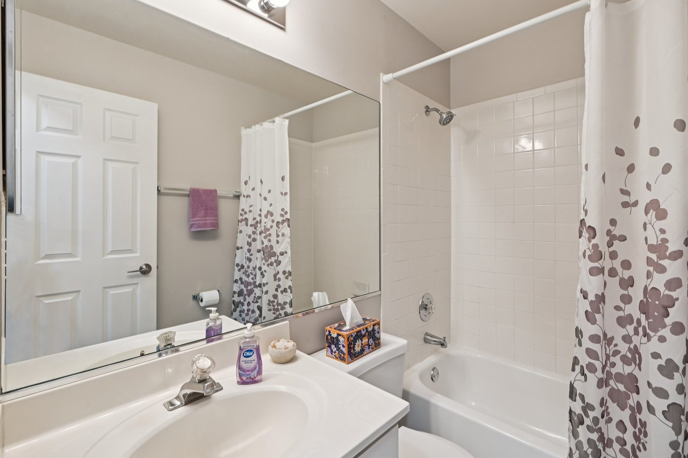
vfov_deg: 73.7
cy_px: 229
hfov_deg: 96.7
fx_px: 306
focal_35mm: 16
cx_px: 344
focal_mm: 16
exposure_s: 1/6
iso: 400
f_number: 13
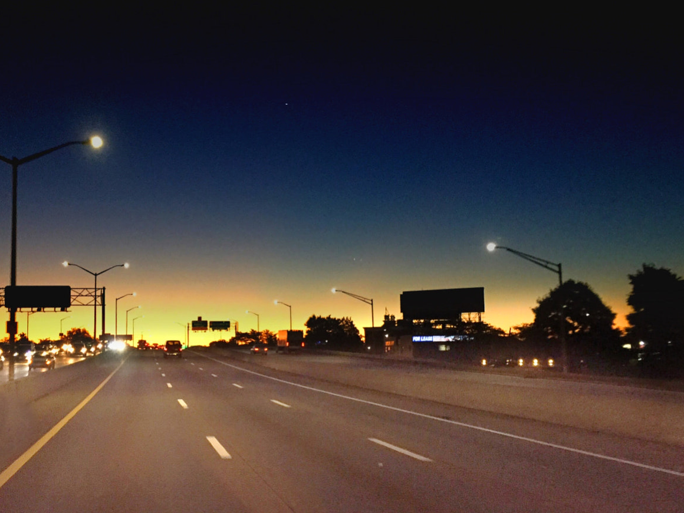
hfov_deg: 46.3
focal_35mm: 40
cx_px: 244
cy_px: 298
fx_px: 790
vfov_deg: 35.9
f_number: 2.2
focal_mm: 4.15
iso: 250
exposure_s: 1/30
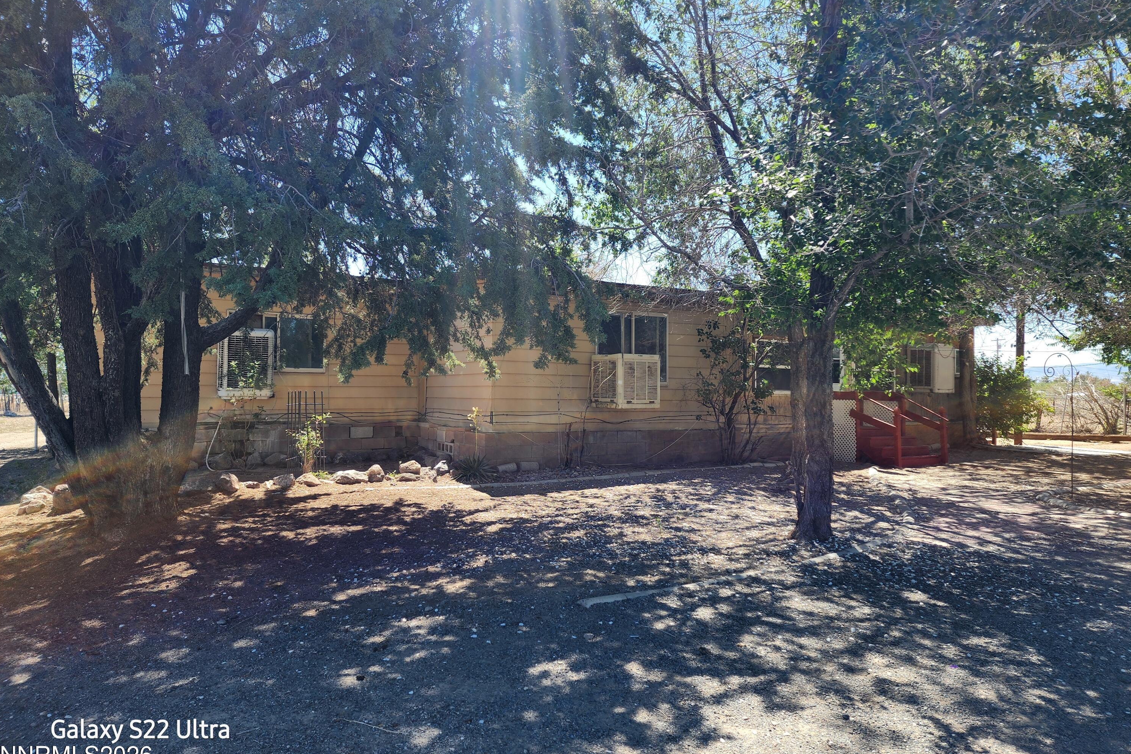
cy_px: 368
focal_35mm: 24
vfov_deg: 53.1
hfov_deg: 73.7
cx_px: 565
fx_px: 754
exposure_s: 1/353
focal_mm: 6.4
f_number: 1.8
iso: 12
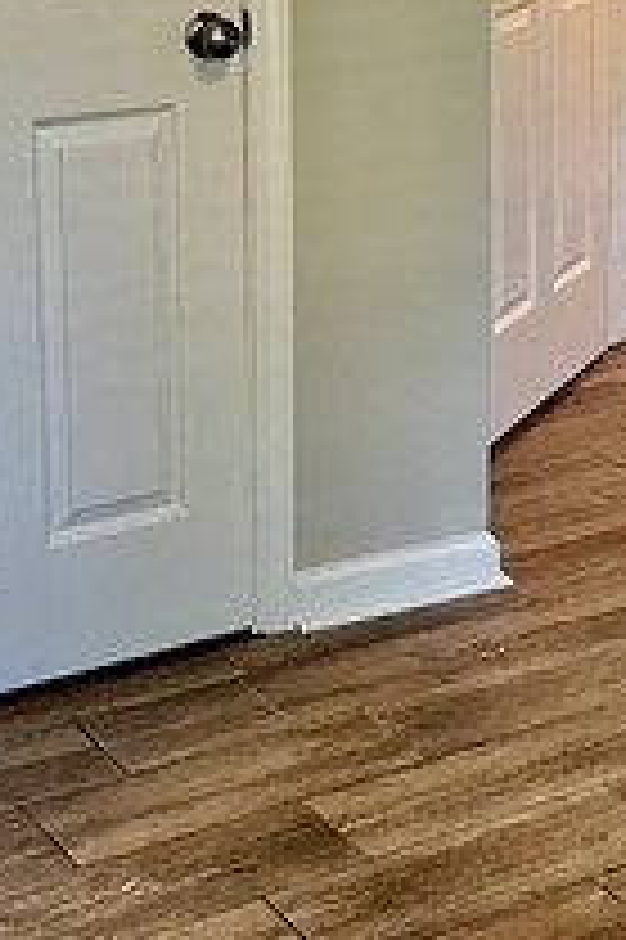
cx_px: 477
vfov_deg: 24.0
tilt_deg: -11.9
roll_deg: -0.2
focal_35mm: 83
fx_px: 2168
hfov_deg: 16.3
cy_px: 162
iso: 320
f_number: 1.6
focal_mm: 5.1
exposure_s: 1/60
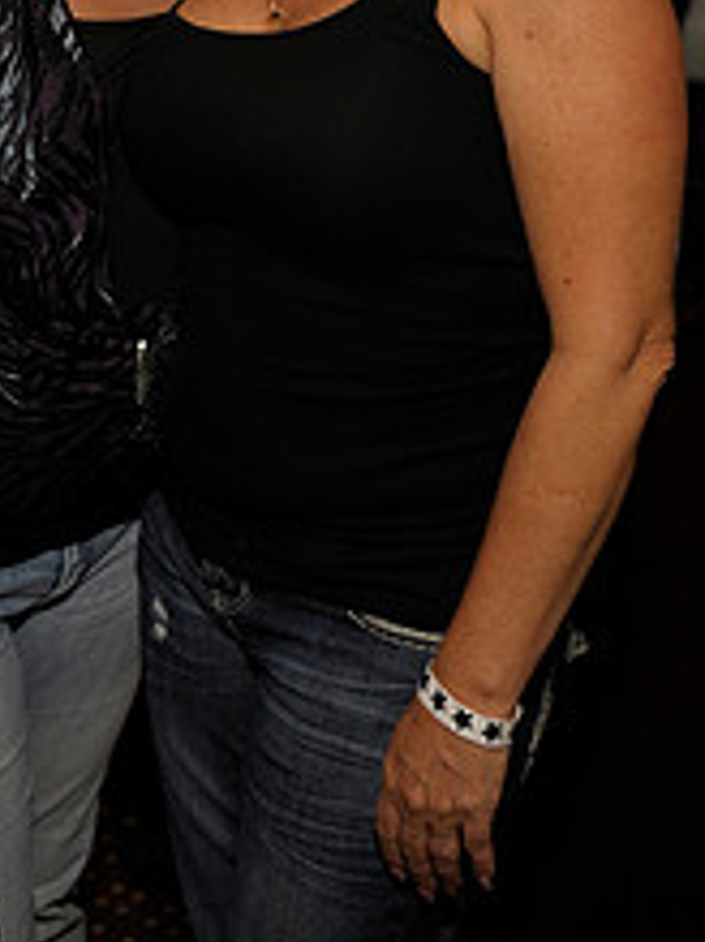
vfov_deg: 22.8
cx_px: 187
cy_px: 47
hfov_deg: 17.7
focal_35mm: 83
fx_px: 2256
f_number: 2.8
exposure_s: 1/250
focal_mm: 42
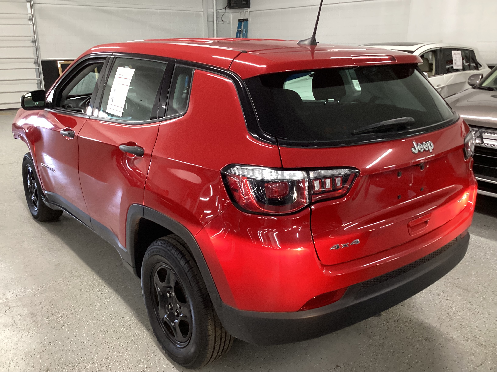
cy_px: 186
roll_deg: -0.2
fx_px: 445
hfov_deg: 58.4
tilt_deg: -18.8
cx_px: 248
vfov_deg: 45.4
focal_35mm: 31
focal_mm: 3.3
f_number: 2.4
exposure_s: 1/33
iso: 250
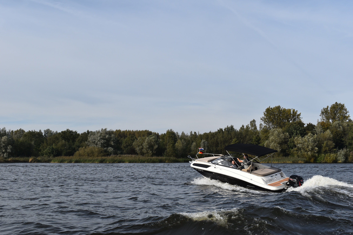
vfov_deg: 28.1
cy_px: 118
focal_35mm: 48
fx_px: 471
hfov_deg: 41.1
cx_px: 176
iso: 200
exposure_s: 1/500
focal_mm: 32
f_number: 11
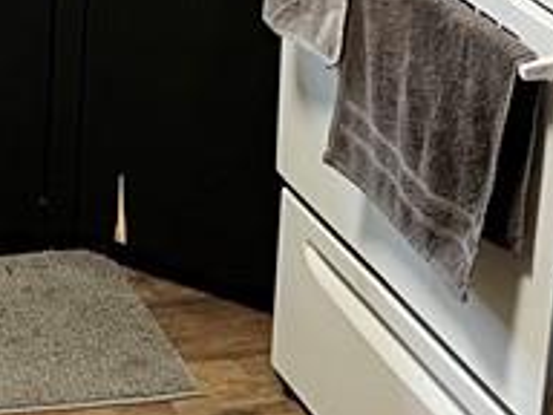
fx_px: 2221
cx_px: 43
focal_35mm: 139
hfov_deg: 14.0
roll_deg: -2.7
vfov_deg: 10.3
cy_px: -222
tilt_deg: -16.1
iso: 250
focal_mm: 5.7
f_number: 1.5
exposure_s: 1/60
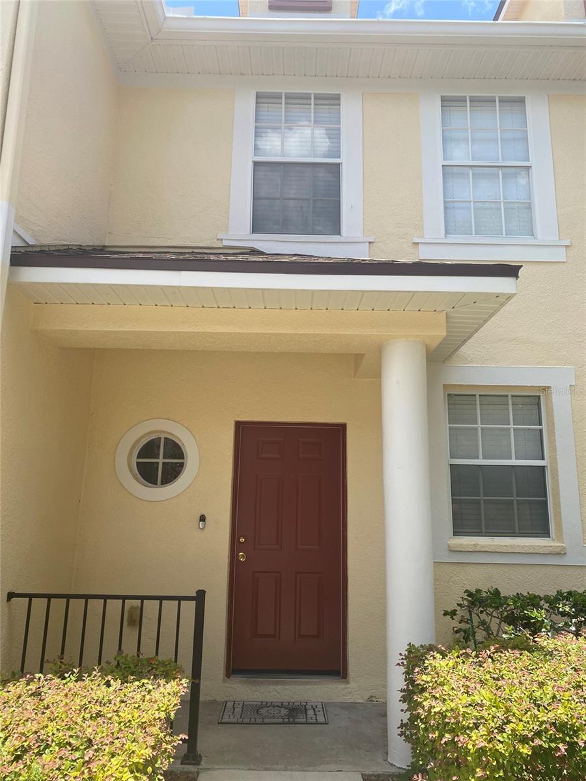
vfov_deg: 67.3
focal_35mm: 26
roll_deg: -0.9
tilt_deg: +13.3
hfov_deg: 53.1
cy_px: 390
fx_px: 587
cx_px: 293
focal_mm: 4.25
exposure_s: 1/1464
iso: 32
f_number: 1.8
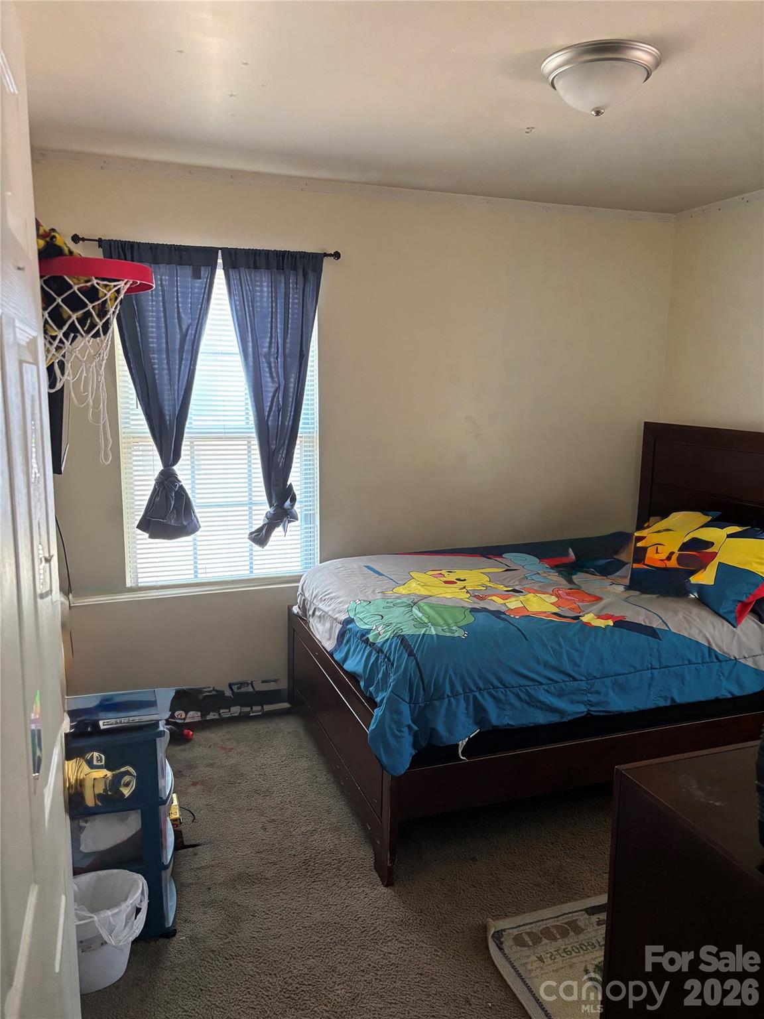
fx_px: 765
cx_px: 382
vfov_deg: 67.3
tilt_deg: -9.3
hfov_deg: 53.1
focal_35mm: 26
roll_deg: -1.2
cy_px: 510
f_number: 1.6
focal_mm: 5.96
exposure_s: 1/60
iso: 500
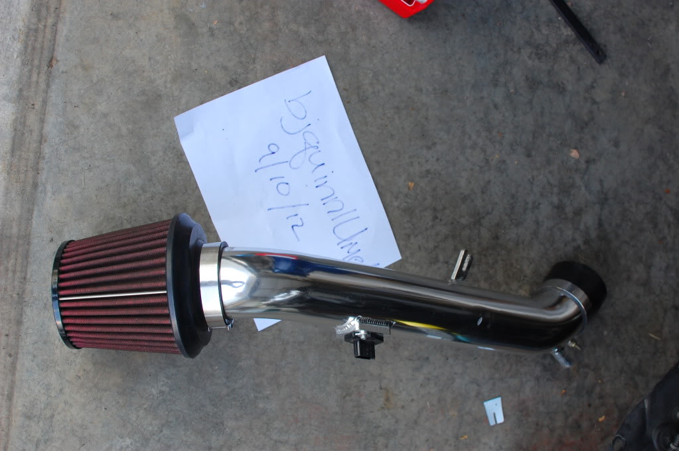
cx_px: 340
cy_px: 226
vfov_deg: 25.7
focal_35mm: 52
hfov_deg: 37.9
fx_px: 989
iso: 400
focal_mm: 35
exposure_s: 1/125
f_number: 5.6
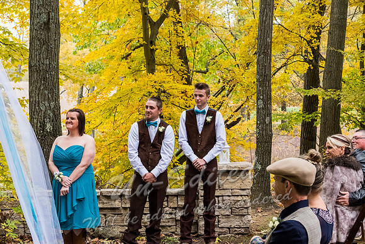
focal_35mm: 75
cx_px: 182
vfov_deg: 18.2
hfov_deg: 27.0
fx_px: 761
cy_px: 122
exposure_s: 1/200
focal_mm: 50
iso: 1600
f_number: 7.1
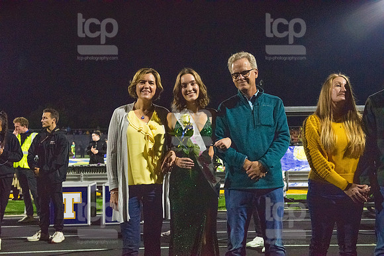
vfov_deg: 28.1
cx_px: 192
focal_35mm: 48
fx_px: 512
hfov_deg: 41.1
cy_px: 128
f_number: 5
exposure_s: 1/500
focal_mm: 48
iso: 8000
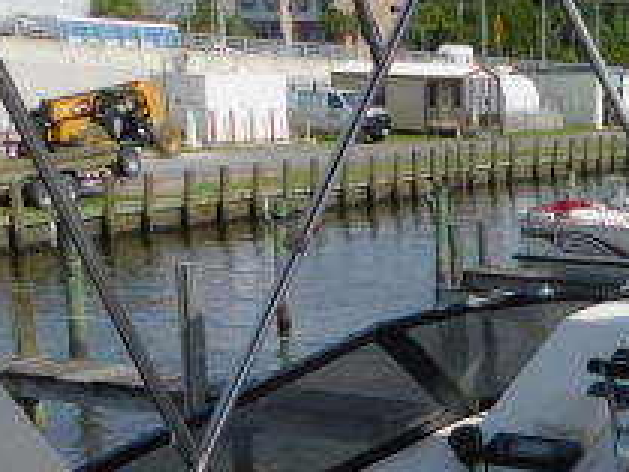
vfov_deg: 15.7
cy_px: 676
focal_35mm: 88
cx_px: 758
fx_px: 1600
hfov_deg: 20.7
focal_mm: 4
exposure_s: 1/640
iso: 125
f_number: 6
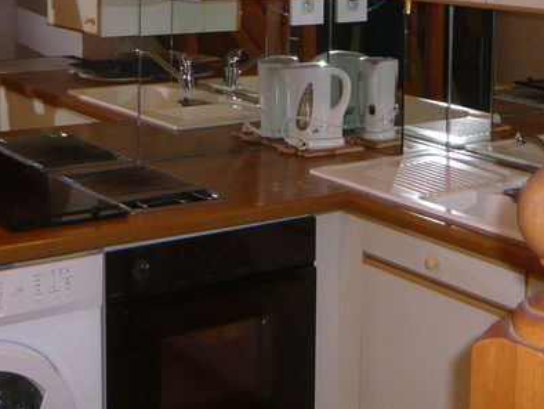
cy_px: -41
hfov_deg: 27.1
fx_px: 1116
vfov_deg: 19.8
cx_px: 399
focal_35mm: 71
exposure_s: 1/30
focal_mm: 4.6
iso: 100
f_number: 2.8
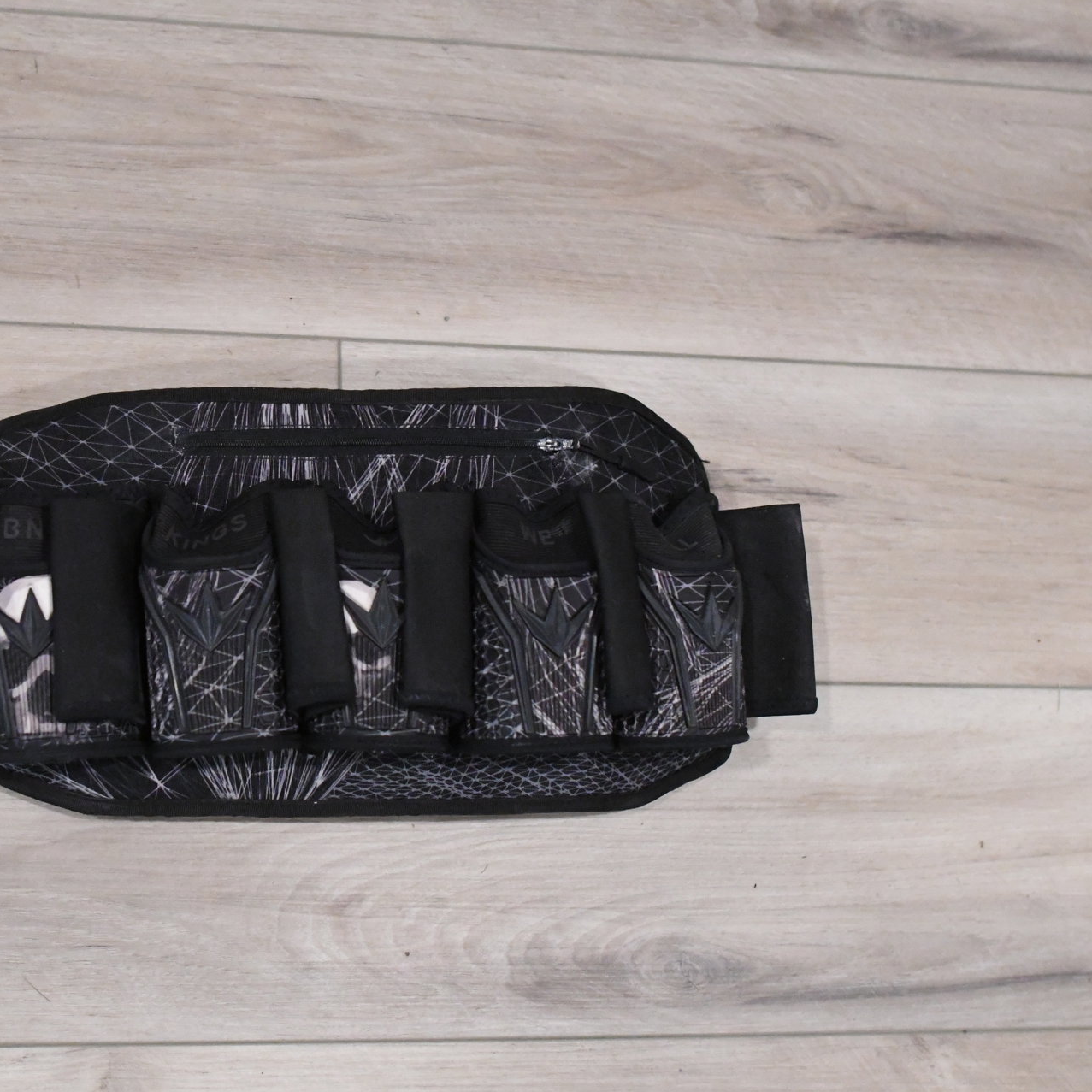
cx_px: 340
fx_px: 1642
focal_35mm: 46
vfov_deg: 36.8
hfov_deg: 36.3
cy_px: 546
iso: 10000
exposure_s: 1/640
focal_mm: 24
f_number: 2.5
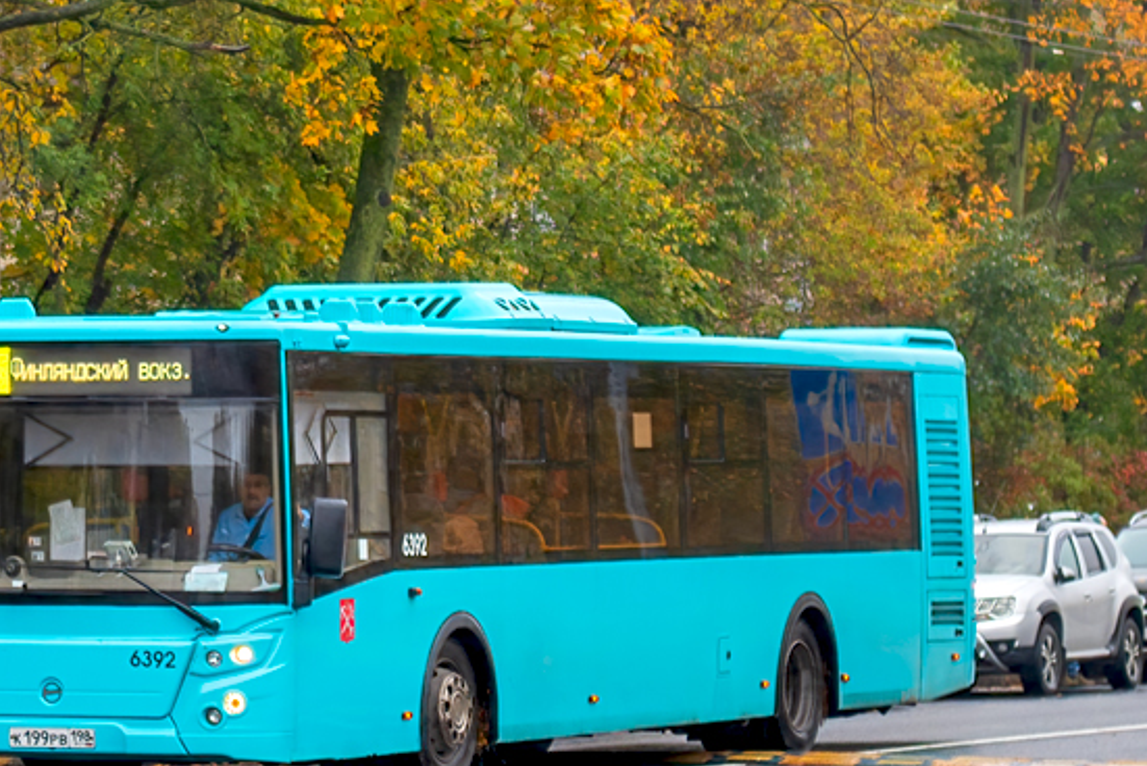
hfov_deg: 15.0
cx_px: 262
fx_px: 4335
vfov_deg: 10.1
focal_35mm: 136
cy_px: 200
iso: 400
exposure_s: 1/160
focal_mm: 50
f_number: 5
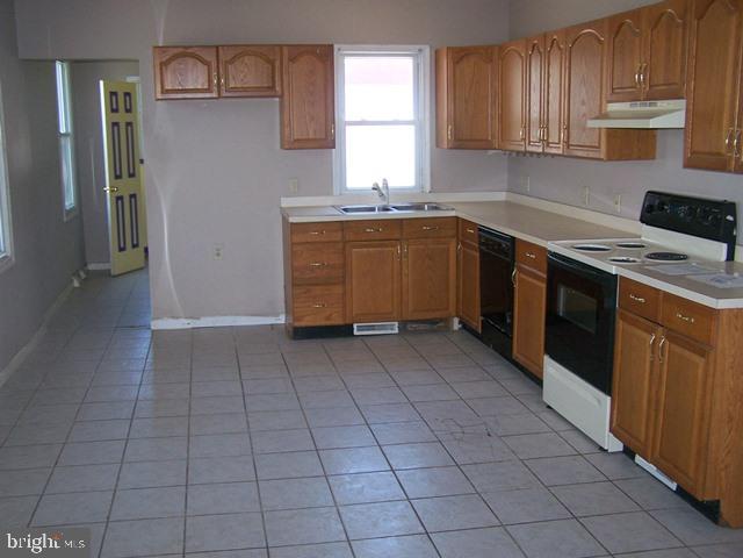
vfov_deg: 37.7
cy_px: 279
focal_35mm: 38
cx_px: 372
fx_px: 816
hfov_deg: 49.0
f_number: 2.8
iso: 160
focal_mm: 6.3
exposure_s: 1/60
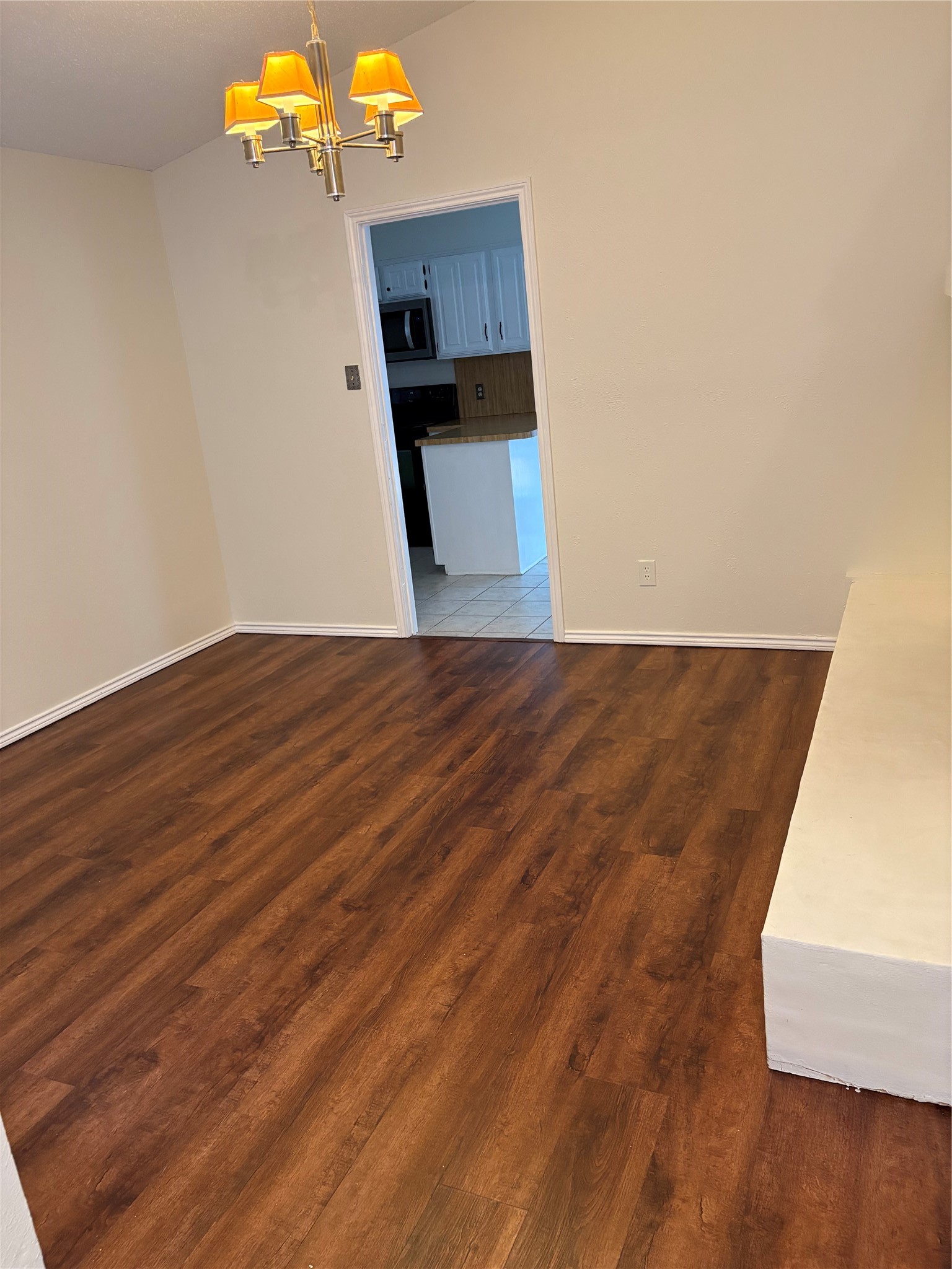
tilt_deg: -16.2
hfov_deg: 53.1
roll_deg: +6.1
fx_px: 953
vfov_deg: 67.3
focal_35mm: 26
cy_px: 634
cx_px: 476
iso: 400
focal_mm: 5.96
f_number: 1.6
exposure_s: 1/60
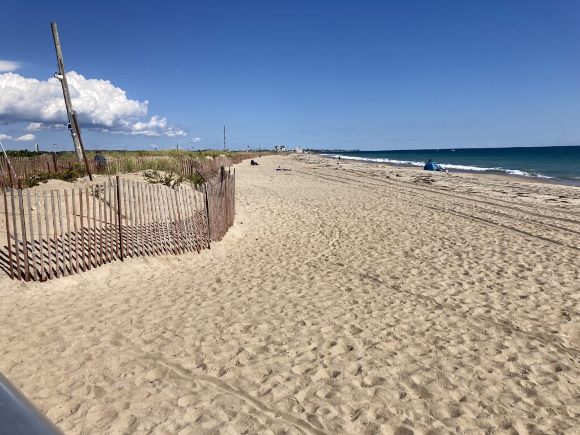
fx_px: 469
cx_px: 290
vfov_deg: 49.7
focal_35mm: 28
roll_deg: +0.7
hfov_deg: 63.4
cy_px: 218
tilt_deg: -6.4
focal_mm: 3.99
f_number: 1.8
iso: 25
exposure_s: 1/4425
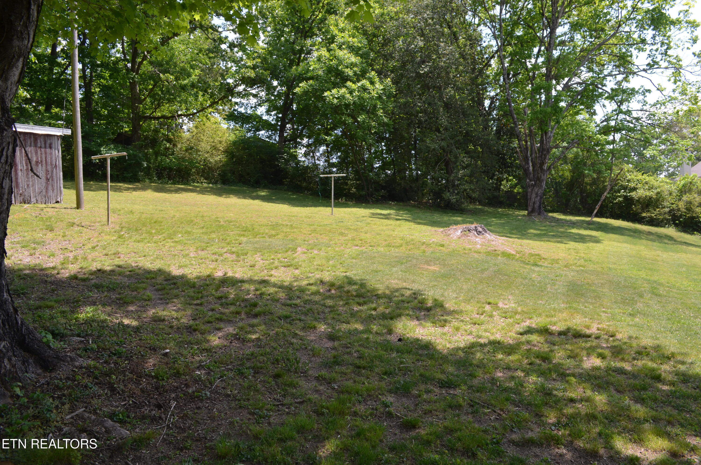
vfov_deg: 47.7
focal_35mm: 27
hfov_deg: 67.5
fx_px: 525
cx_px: 350
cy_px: 232
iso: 200
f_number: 7.1
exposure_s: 1/200
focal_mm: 18
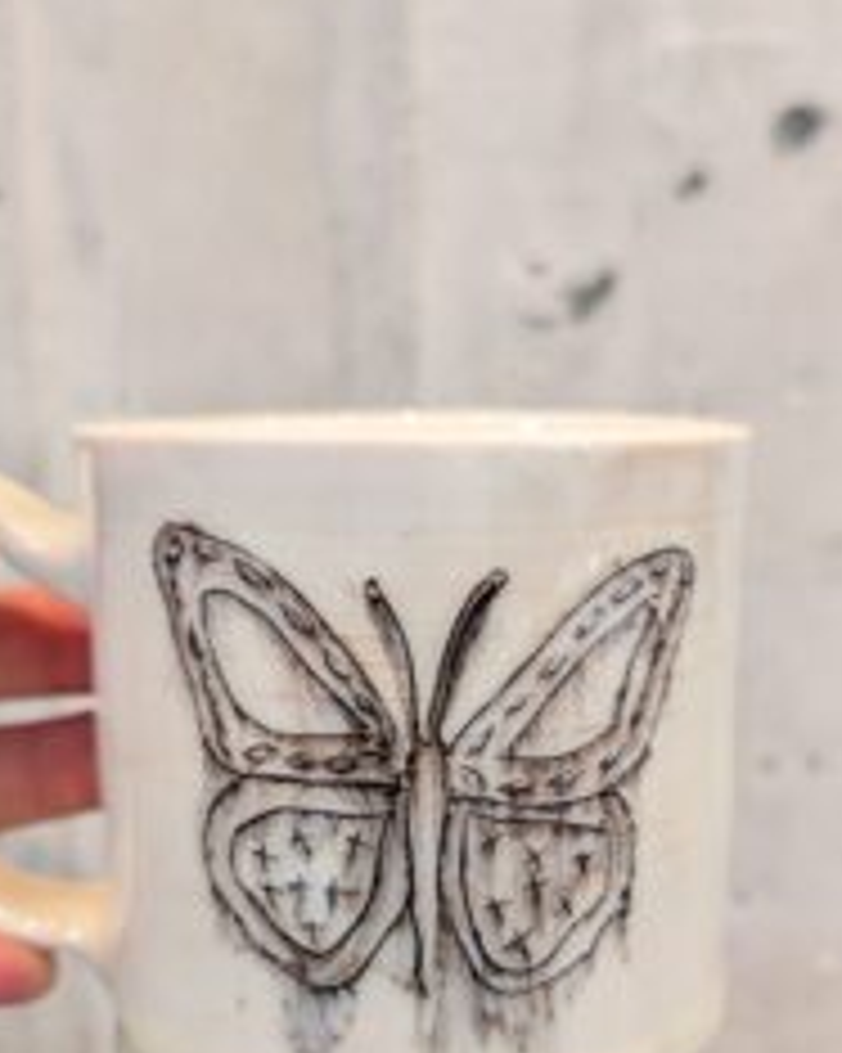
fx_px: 1247
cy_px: 778
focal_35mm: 40
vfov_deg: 44.4
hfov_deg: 37.3
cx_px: 437
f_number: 1.68
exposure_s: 1/120
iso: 450
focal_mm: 6.9
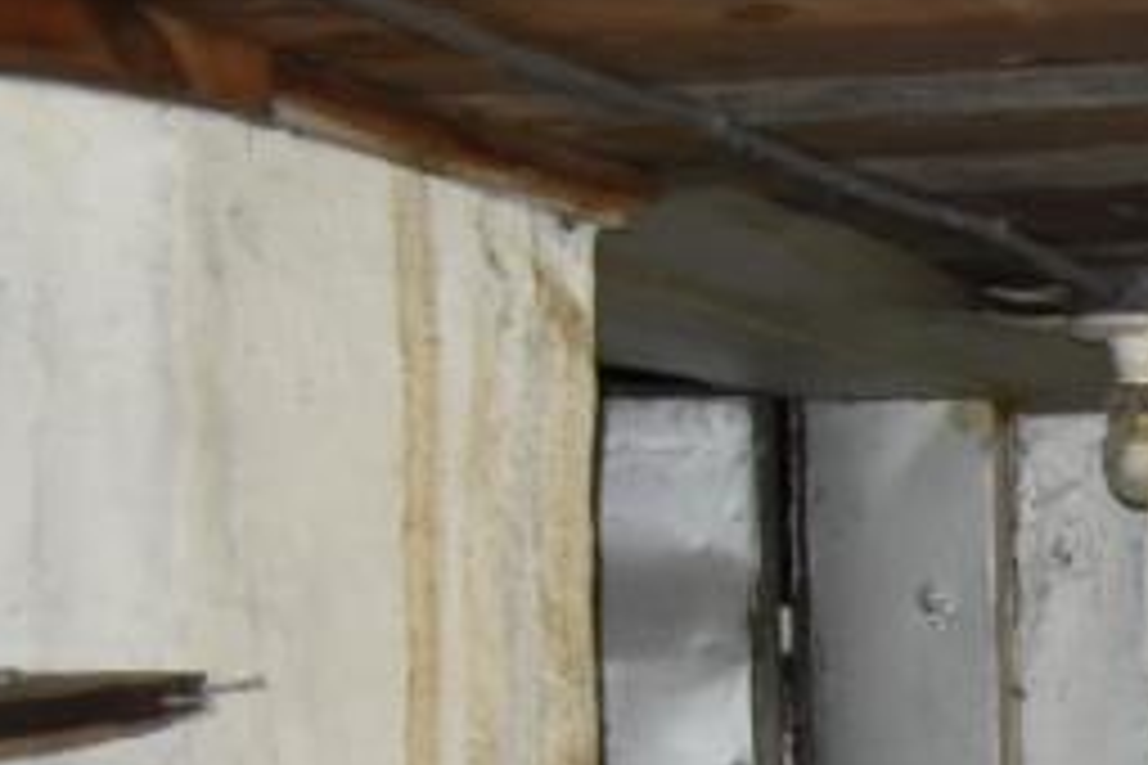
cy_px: 1296
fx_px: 5070
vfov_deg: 8.4
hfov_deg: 10.4
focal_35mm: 159
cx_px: 3115
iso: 1100
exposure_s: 1/125
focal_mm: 18
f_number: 3.5
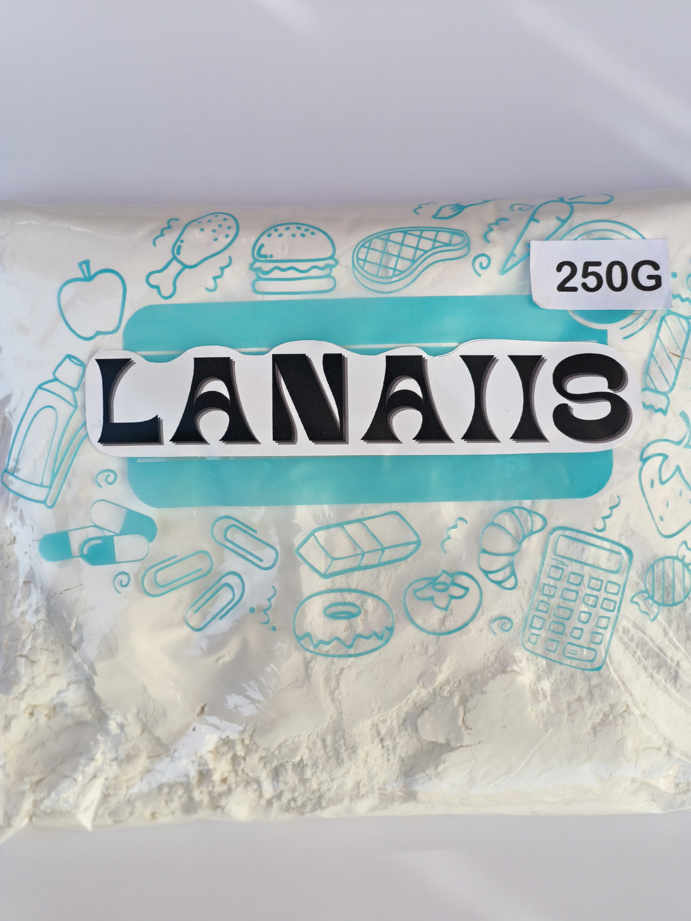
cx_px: 346
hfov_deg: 29.1
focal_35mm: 50
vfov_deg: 38.2
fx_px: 1331
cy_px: 460
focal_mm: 7.1
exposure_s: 1/377
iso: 100
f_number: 1.85
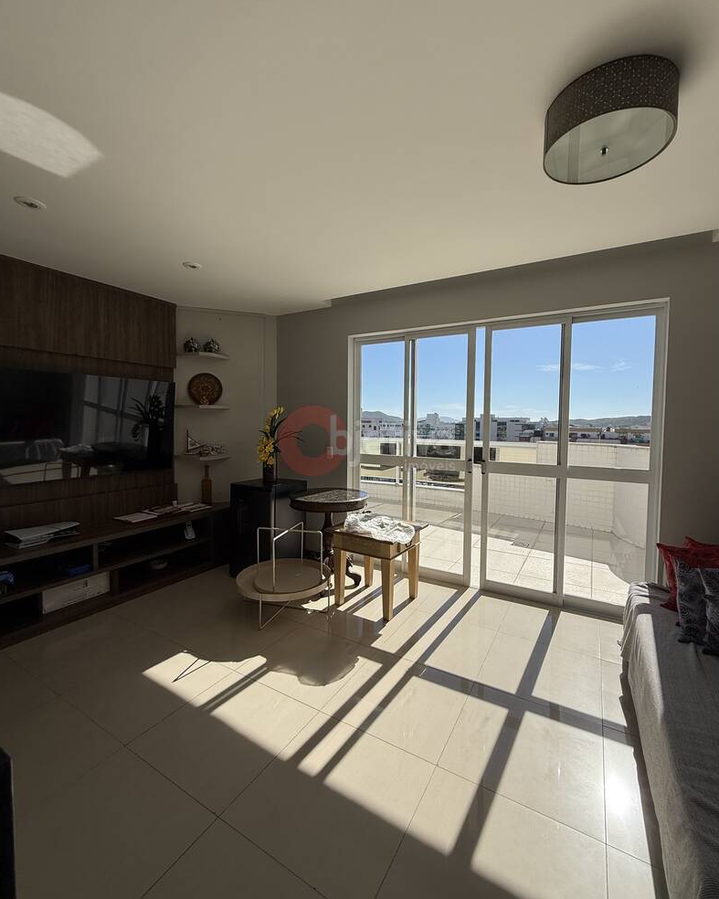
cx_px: 365
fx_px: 399
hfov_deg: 84.0
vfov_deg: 96.8
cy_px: 443
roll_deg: +0.2
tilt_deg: -2.0
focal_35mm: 15
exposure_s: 1/2237
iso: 50
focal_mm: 2.22
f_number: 2.2
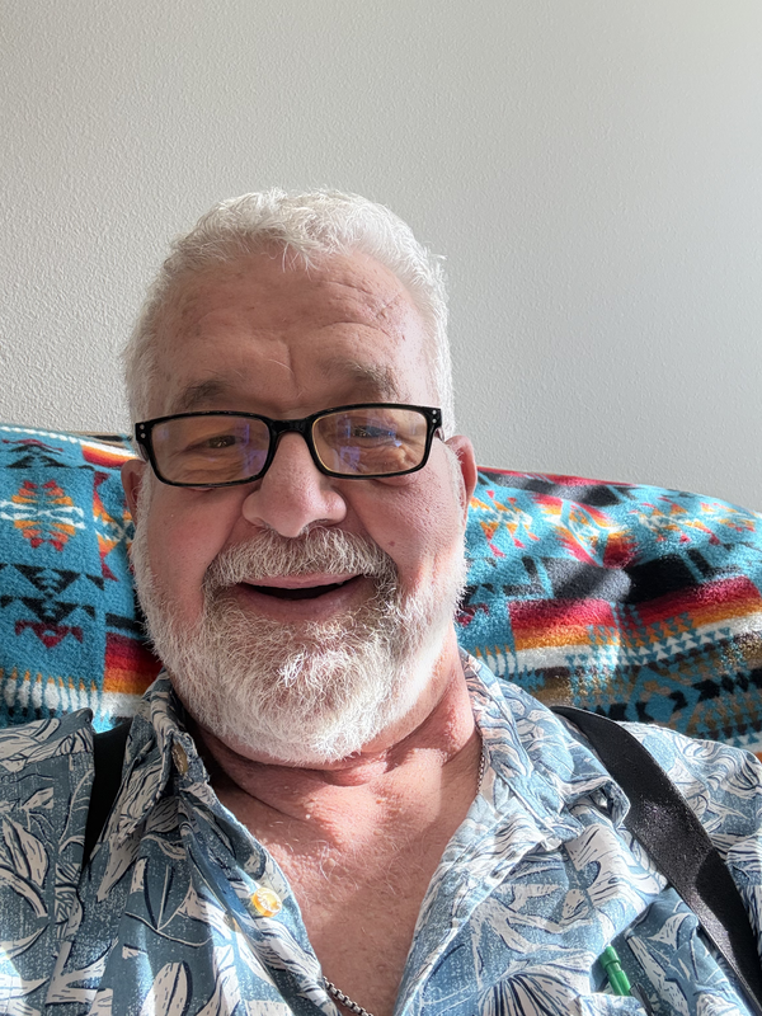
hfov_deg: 46.8
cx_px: 381
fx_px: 881
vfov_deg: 60.0
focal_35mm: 30
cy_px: 508
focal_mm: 2.69
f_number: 1.9
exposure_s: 1/120
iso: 100
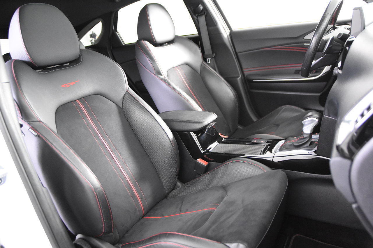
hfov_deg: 57.2
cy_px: 124
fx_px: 342
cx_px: 186
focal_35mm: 33
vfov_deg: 40.0
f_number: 3
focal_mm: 22
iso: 5600
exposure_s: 1/30
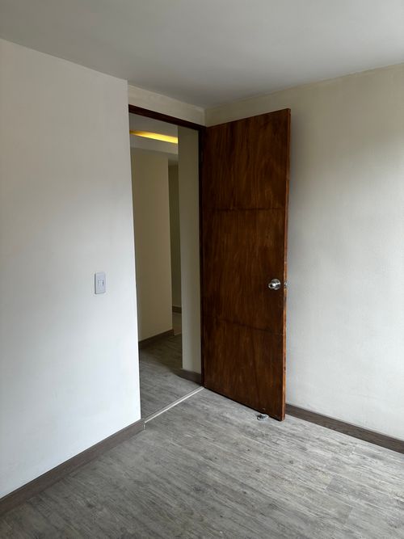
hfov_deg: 56.8
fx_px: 374
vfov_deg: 71.6
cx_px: 202
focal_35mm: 24
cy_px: 270
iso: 64
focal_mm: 6.86
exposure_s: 1/158
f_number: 1.78
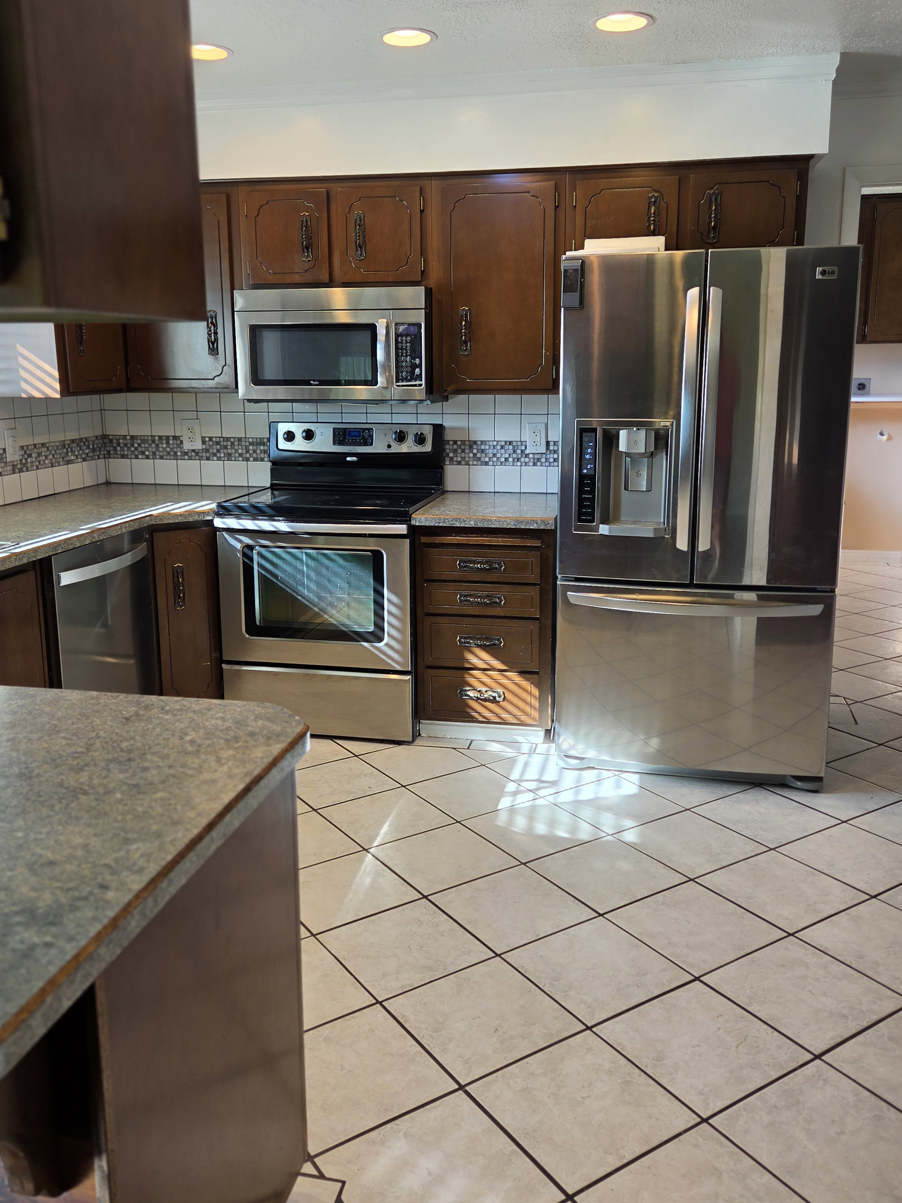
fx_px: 1042
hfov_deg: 46.8
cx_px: 456
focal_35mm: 30
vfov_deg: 60.0
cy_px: 585
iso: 50
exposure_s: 1/120
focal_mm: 5.4
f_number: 1.8
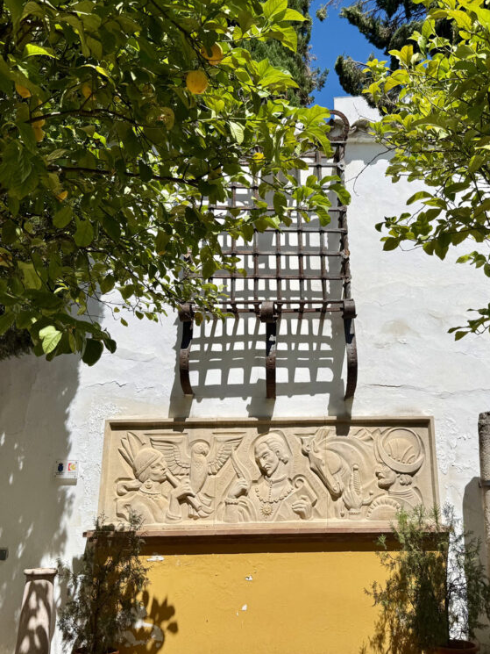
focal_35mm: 33
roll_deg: +0.9
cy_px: 320
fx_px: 623
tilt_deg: +18.5
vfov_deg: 55.3
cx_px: 302
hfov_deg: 42.7
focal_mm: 6.76
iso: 80
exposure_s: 1/9091
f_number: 1.78
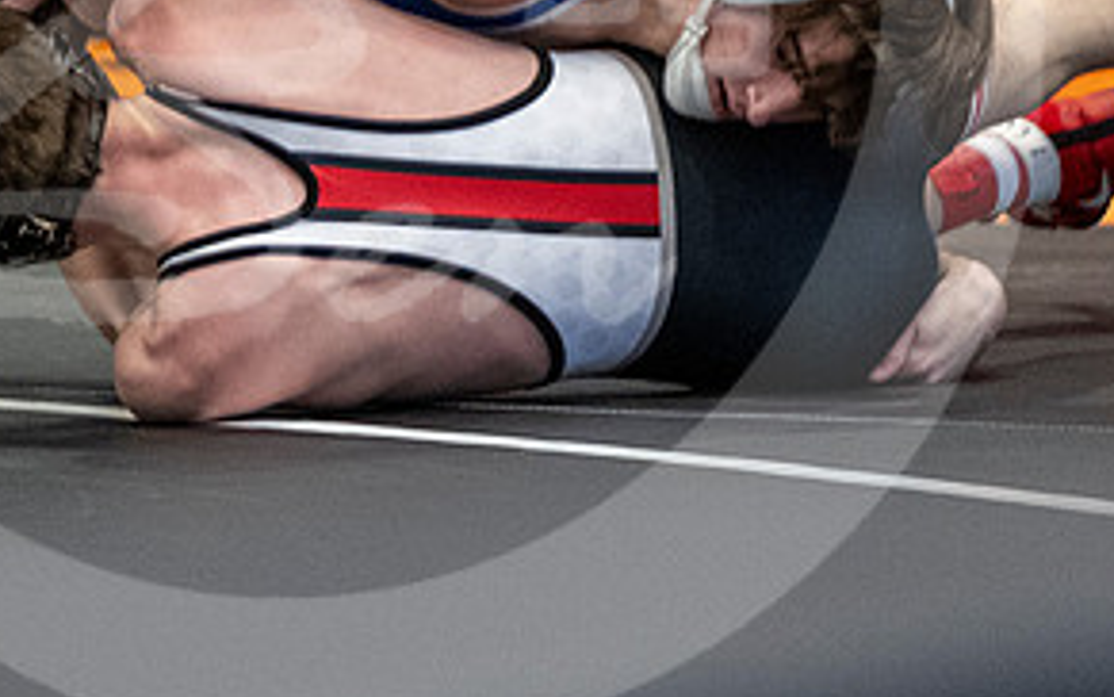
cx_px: -144
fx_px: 20315
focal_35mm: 669
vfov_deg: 2.0
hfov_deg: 3.1
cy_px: 750
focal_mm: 140
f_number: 2.8
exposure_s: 1/1000
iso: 3200
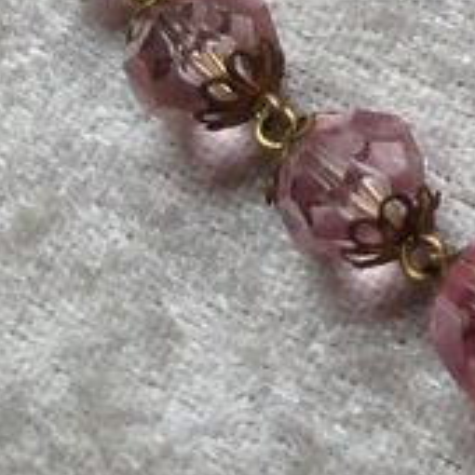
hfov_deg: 8.4
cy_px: -334
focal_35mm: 182
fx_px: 2825
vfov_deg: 9.2
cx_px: 1299
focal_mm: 4.28
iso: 64
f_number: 2.4
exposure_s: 1/120
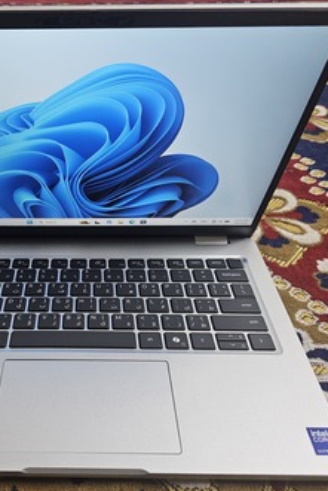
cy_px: 253
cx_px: 79
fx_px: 450
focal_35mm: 33
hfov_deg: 38.9
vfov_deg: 57.2
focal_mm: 6.3
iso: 500
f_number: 1.7
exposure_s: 1/120
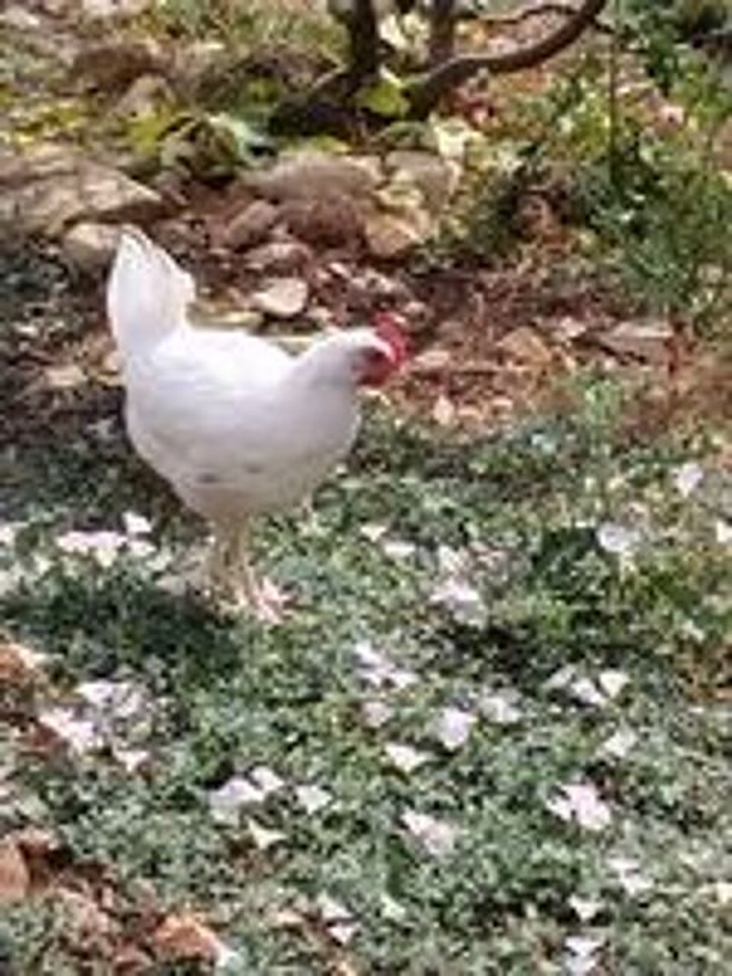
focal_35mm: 232
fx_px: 6541
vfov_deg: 8.5
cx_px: 366
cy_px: 488
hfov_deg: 6.4
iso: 50
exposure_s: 1/997
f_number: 1.8
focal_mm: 4.22
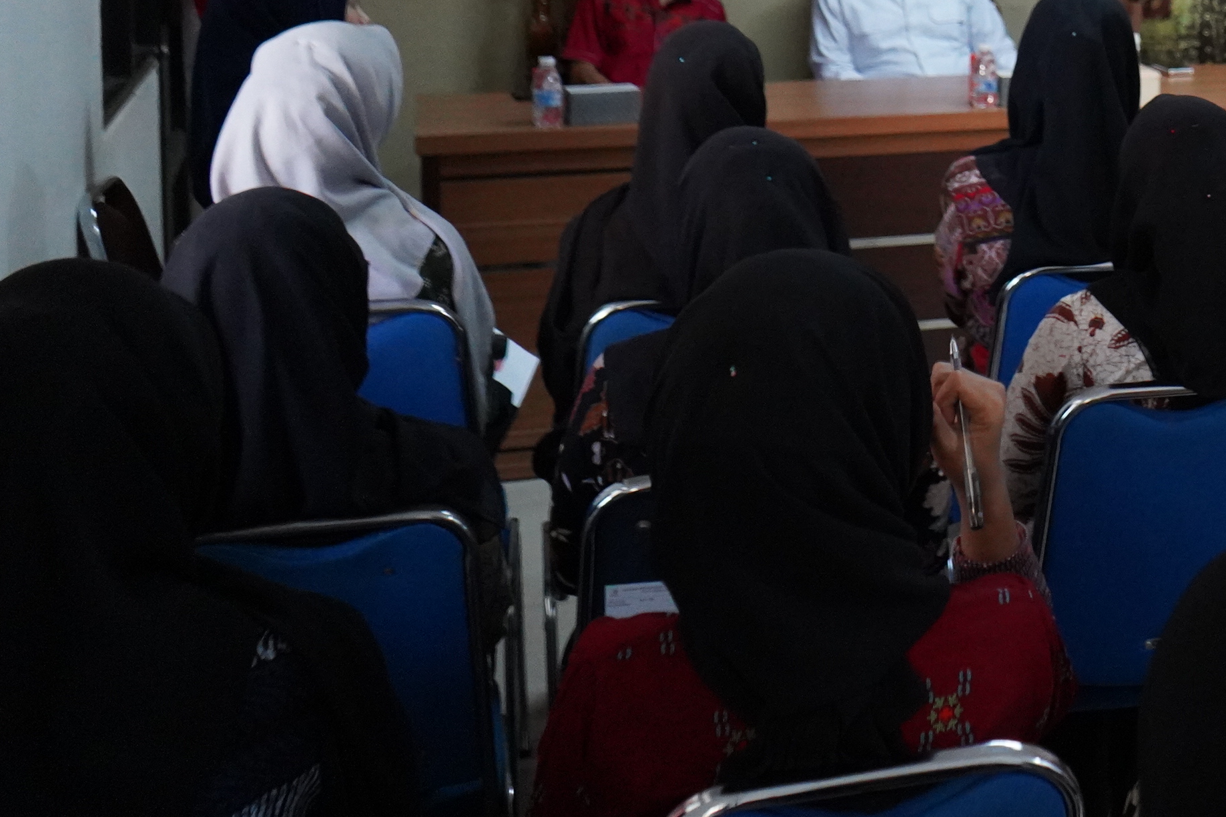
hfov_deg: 30.7
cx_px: 1261
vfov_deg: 21.8
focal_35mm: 60
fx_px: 2043
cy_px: -14
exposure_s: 1/160
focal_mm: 28
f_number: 3.5
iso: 8000
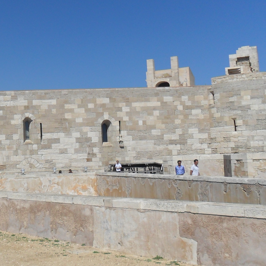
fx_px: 478
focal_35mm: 55
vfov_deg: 31.0
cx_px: 11
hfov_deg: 29.4
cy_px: 114
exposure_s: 1/250
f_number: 8.9
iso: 100
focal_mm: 4.9
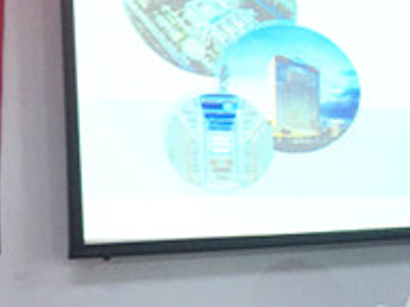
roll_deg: +0.6
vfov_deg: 16.2
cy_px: 206
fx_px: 1077
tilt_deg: -3.6
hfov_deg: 19.8
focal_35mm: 91
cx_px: 537
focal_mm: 4.15
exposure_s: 1/50
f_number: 2.2
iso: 32
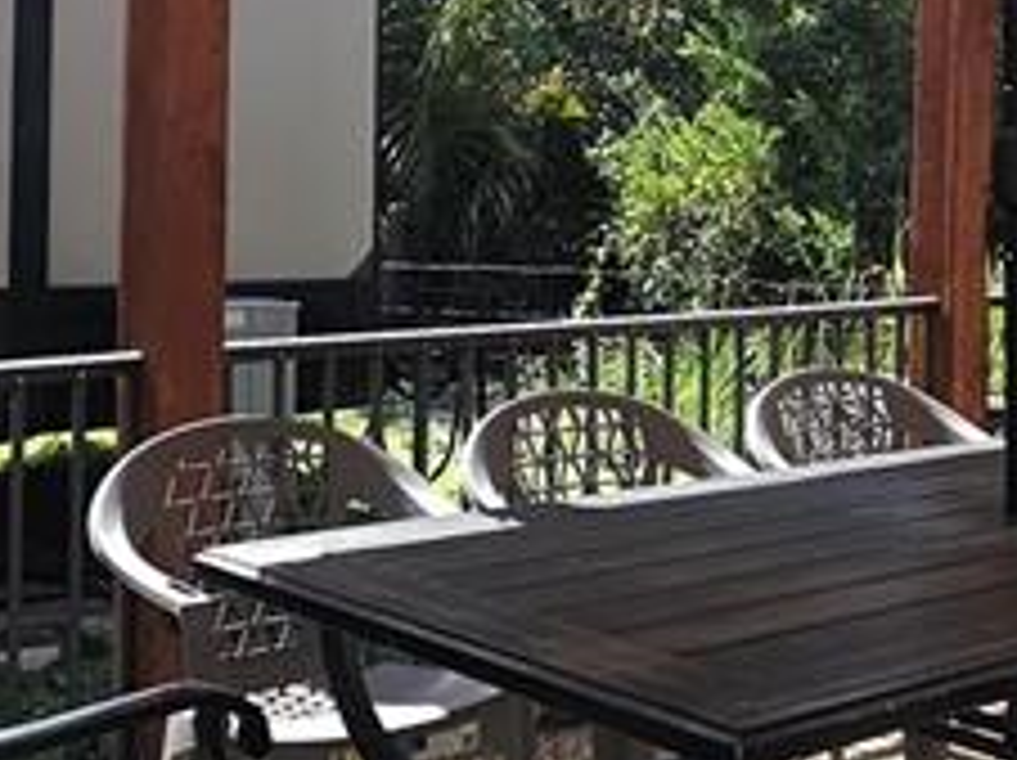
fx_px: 1732
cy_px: 162
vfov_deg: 24.4
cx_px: 706
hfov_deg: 32.4
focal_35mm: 59
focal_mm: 2.2
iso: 20
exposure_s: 1/769
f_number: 1.9
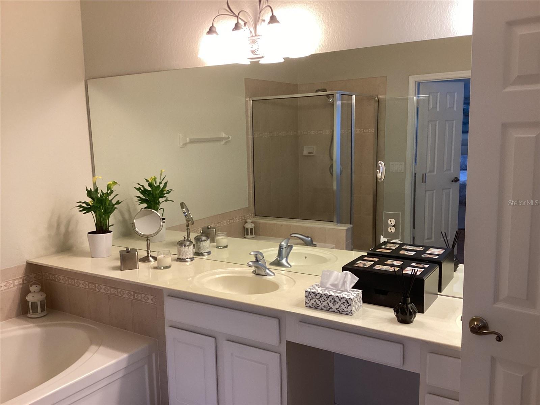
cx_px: 270
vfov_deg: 45.4
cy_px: 202
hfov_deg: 58.4
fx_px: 484
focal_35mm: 31
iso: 160
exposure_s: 1/60
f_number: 2.4
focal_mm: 3.3
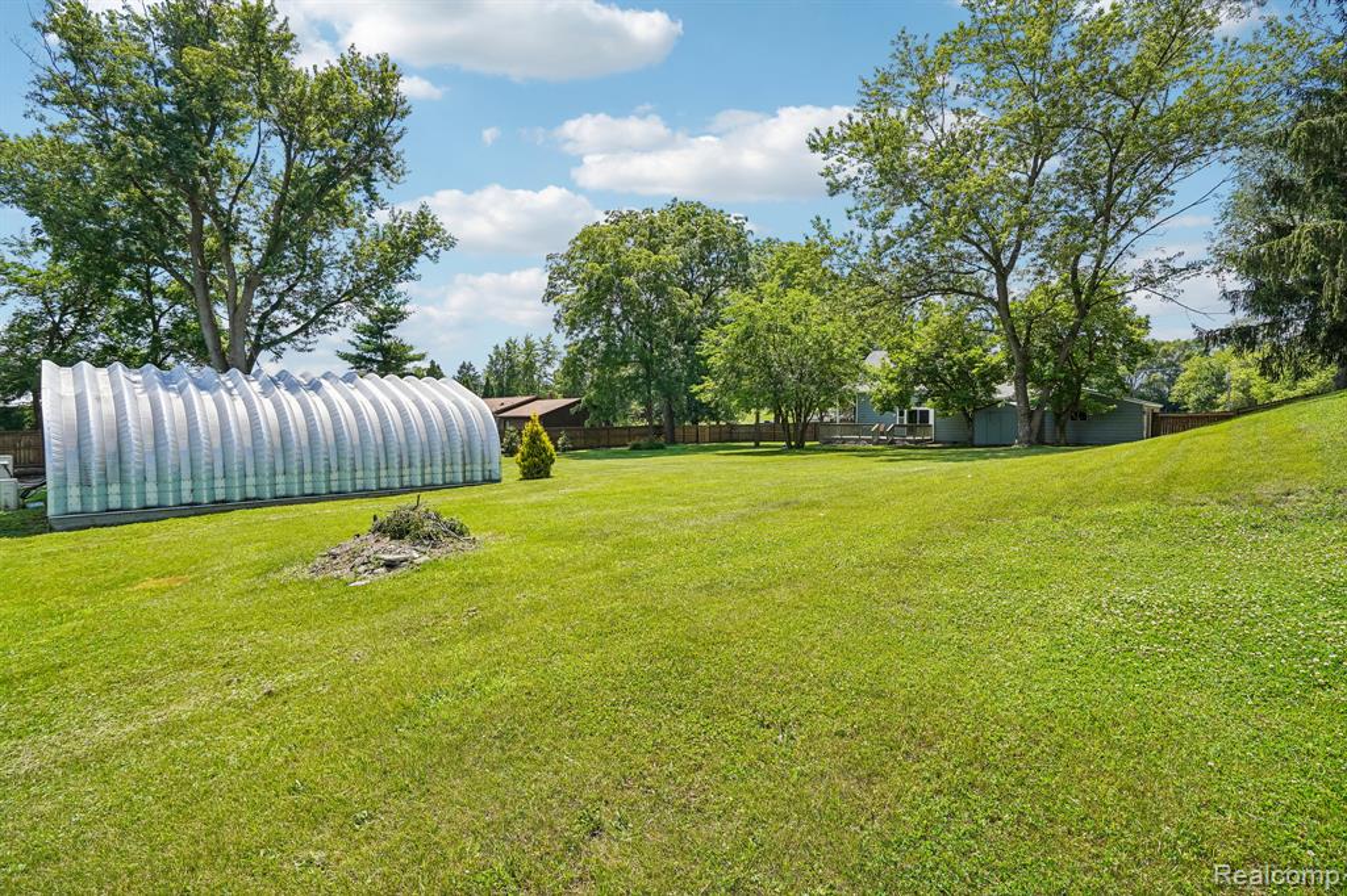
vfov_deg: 73.7
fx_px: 598
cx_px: 674
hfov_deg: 96.8
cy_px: 448
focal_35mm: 16
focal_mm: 16
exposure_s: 1/640
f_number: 8
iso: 400
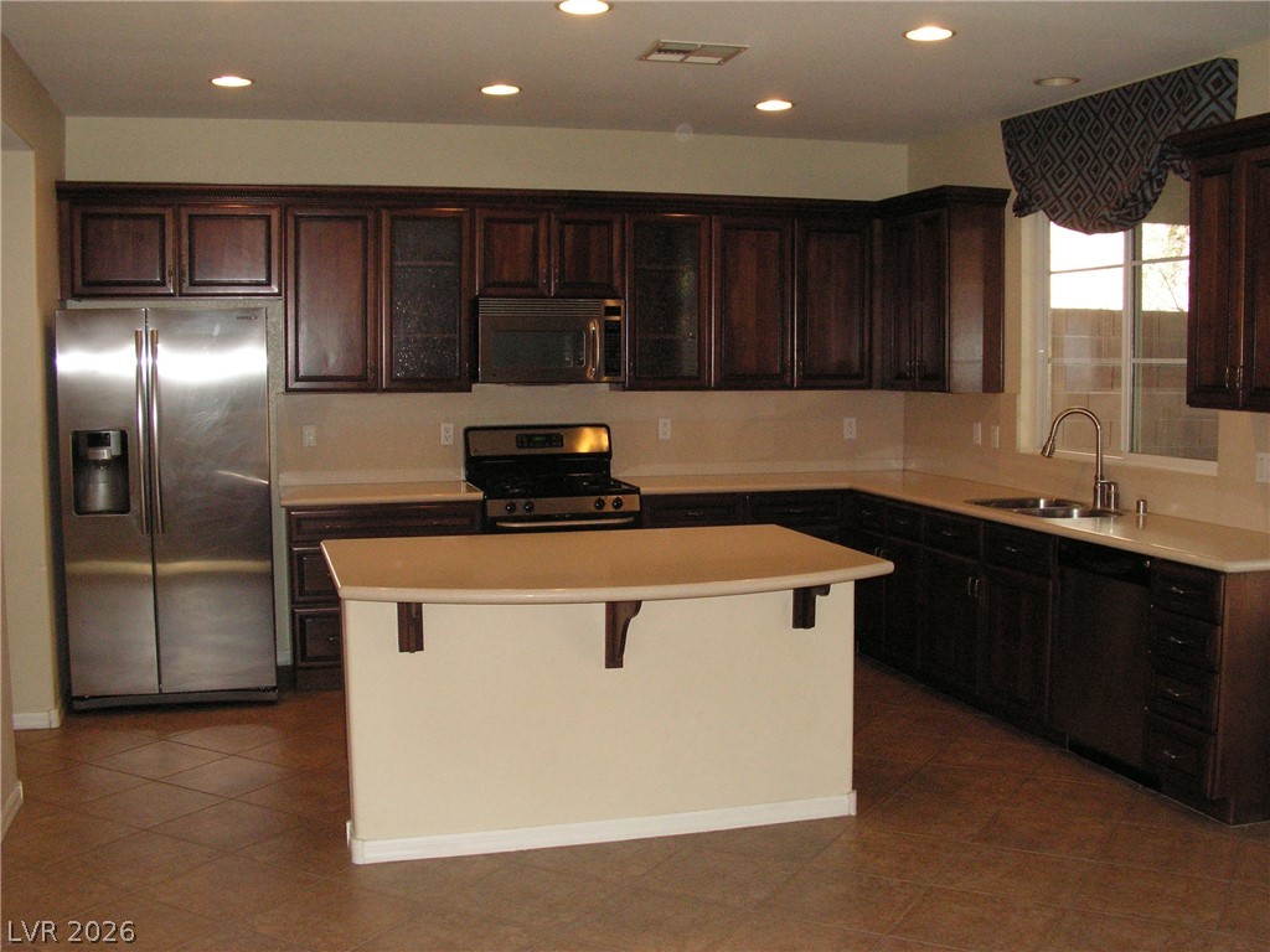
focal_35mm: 36
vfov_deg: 39.7
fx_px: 1321
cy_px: 476
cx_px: 635
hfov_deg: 51.4
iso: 160
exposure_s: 1/40
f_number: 4.8
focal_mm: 6
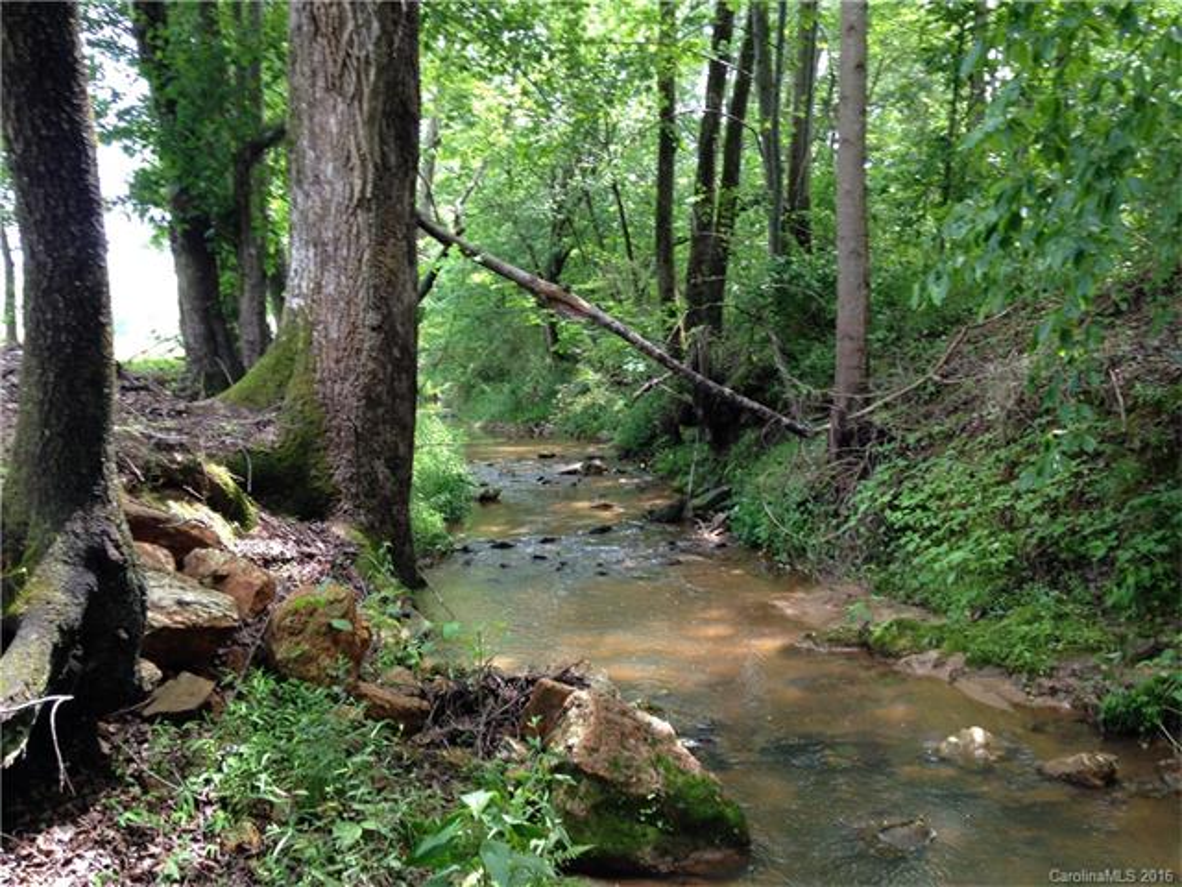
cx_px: 591
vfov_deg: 42.9
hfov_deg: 55.4
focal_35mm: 33
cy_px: 444
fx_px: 1127
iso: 50
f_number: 2.4
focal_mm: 4.12
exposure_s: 1/40
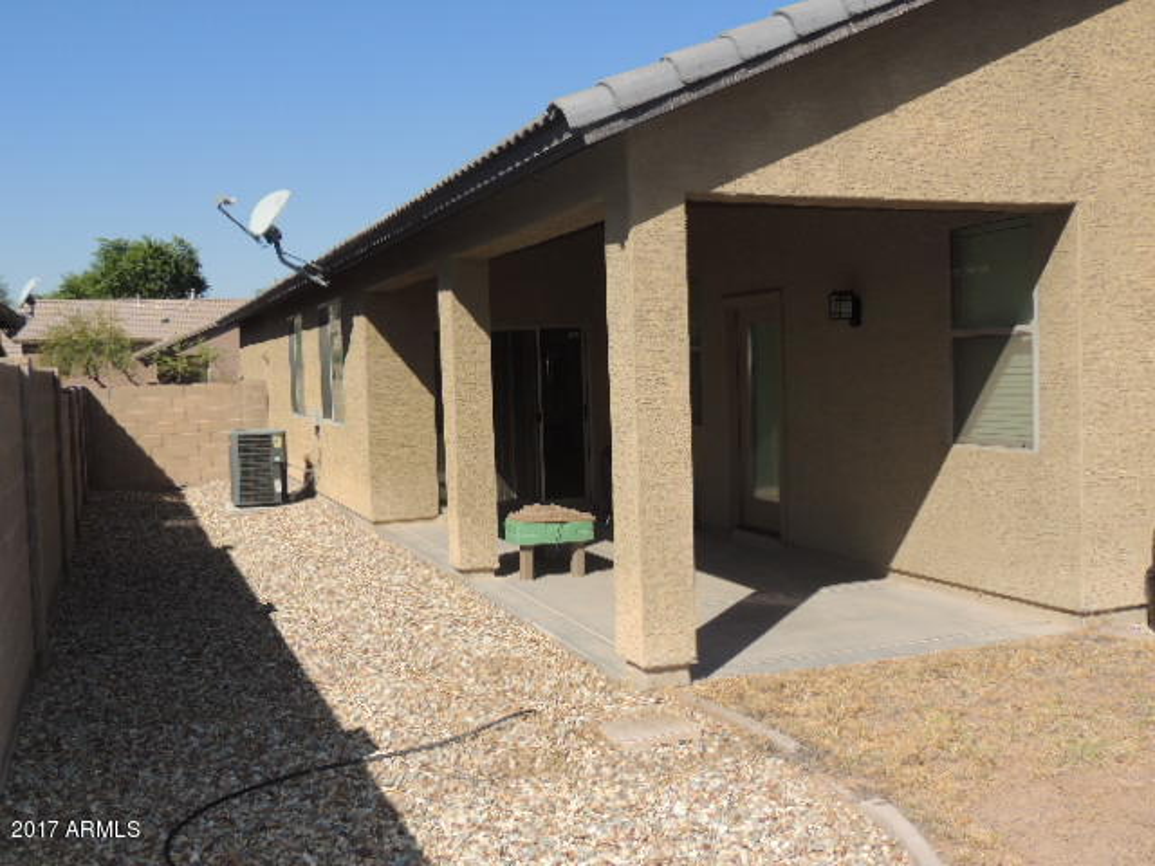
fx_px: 1168
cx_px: 578
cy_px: 433
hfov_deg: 52.6
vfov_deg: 40.7
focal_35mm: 35
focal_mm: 6.2
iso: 100
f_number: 3.3
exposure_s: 1/1250
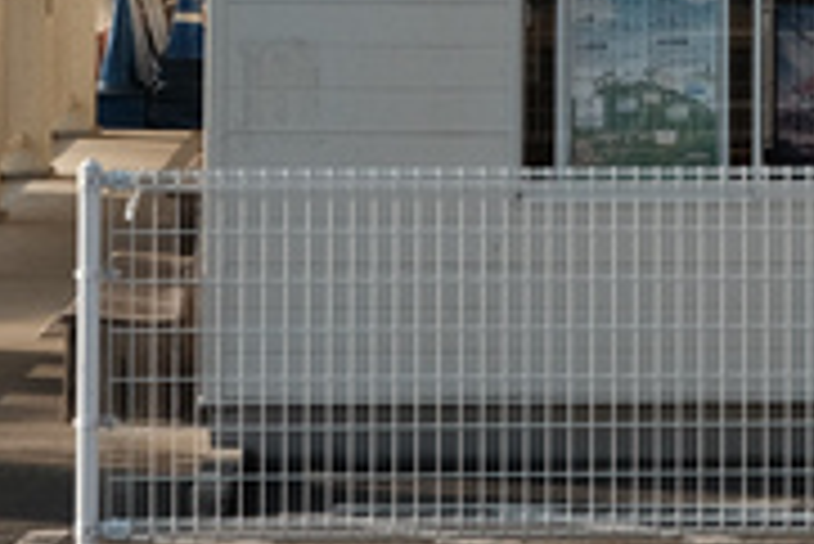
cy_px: -618
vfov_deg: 6.8
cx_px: 841
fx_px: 4367
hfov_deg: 10.5
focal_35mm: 193
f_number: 4
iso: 200
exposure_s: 1/800
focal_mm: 23
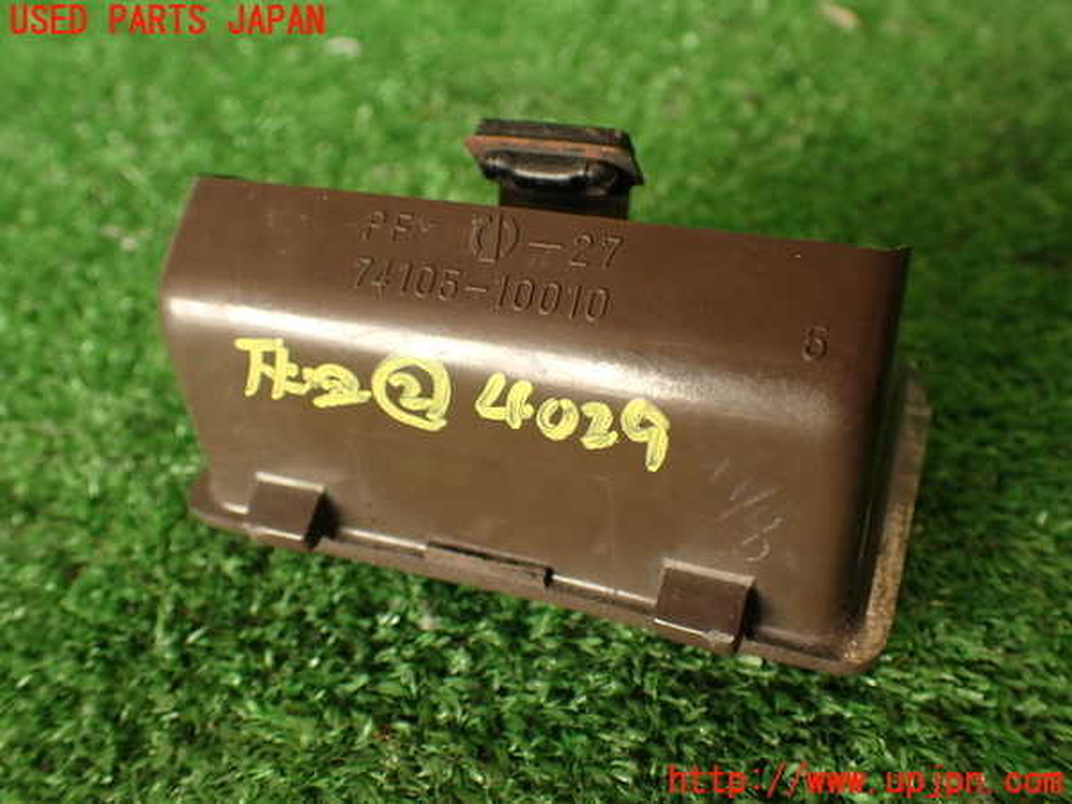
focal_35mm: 32
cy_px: 402
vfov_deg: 44.2
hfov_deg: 56.8
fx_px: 991
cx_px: 536
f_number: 2.4
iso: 160
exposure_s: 1/60
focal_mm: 5.79
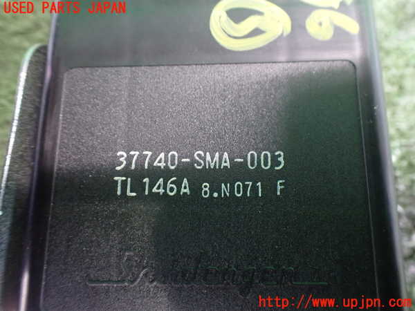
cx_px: 208
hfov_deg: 60.0
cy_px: 156
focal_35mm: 30
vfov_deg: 46.8
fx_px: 360
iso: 1250
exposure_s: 1/30
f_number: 2.3
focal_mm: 5.4
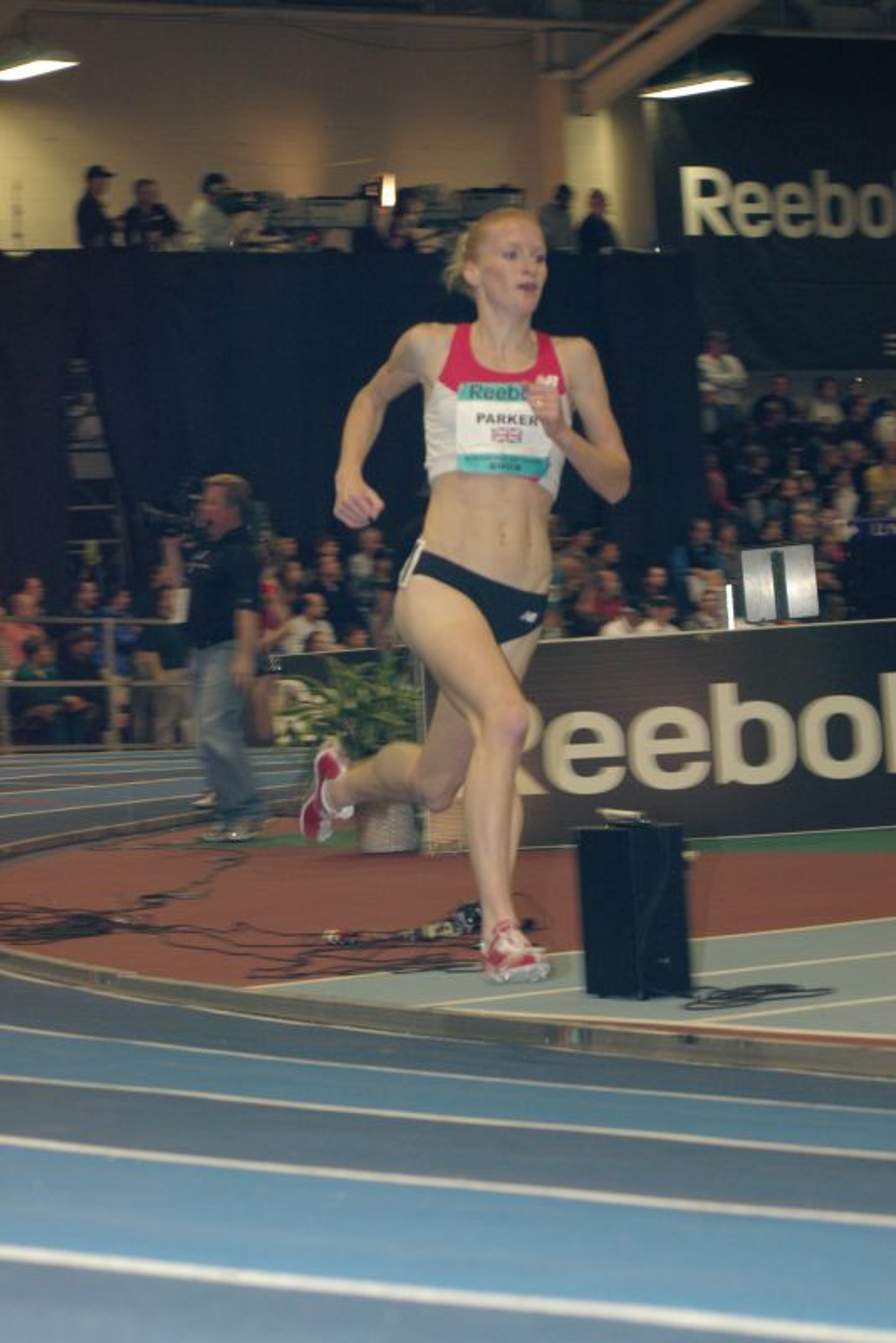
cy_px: 672
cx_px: 448
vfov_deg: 17.1
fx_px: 4476
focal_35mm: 120
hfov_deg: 11.4
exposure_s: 1/100
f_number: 5.6
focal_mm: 80
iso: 800
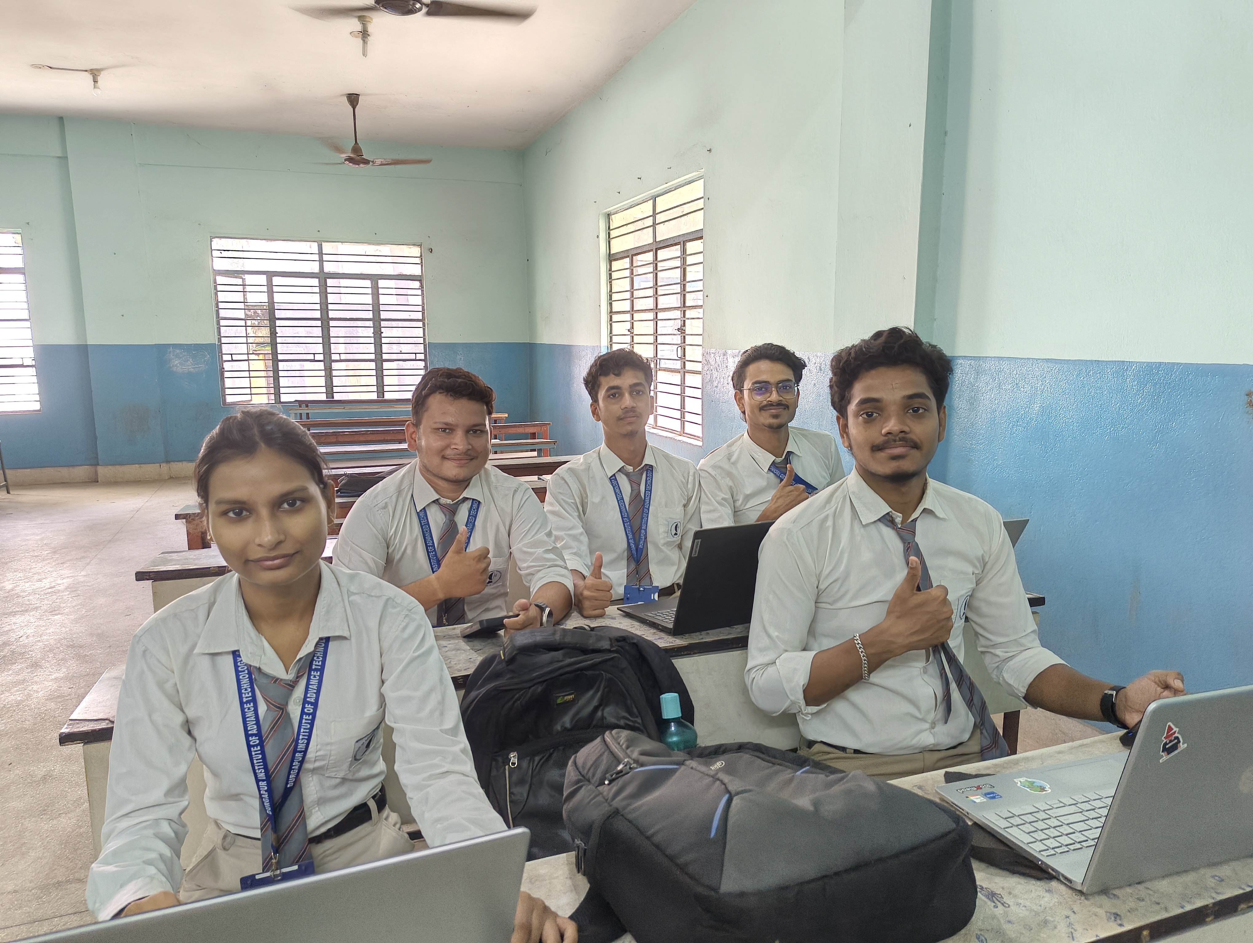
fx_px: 870
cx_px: 626
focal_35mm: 24
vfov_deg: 56.9
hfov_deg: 71.5
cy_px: 472
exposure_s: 1/100
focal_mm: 5.56
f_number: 1.87
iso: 786
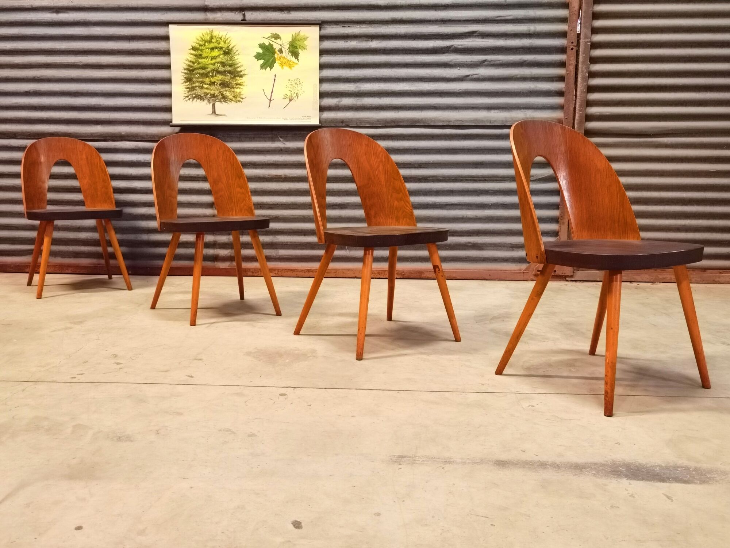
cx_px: 365
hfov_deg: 60.0
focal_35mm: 30
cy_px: 274
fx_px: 633
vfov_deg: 46.8
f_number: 1.9
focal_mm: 6.71
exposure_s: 1/20
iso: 800
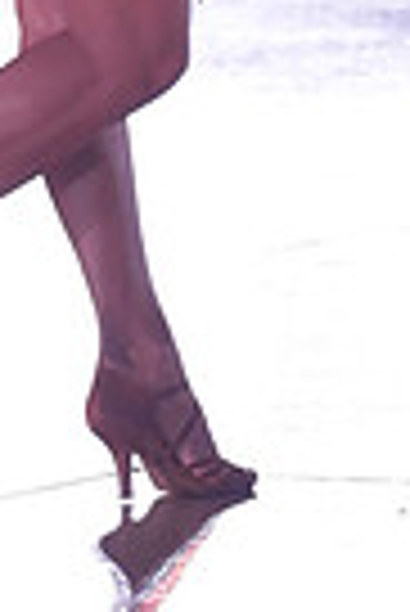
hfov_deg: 1.7
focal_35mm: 794
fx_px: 13529
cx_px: 471
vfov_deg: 2.6
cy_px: -342
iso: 1250
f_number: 4
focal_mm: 124
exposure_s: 1/400
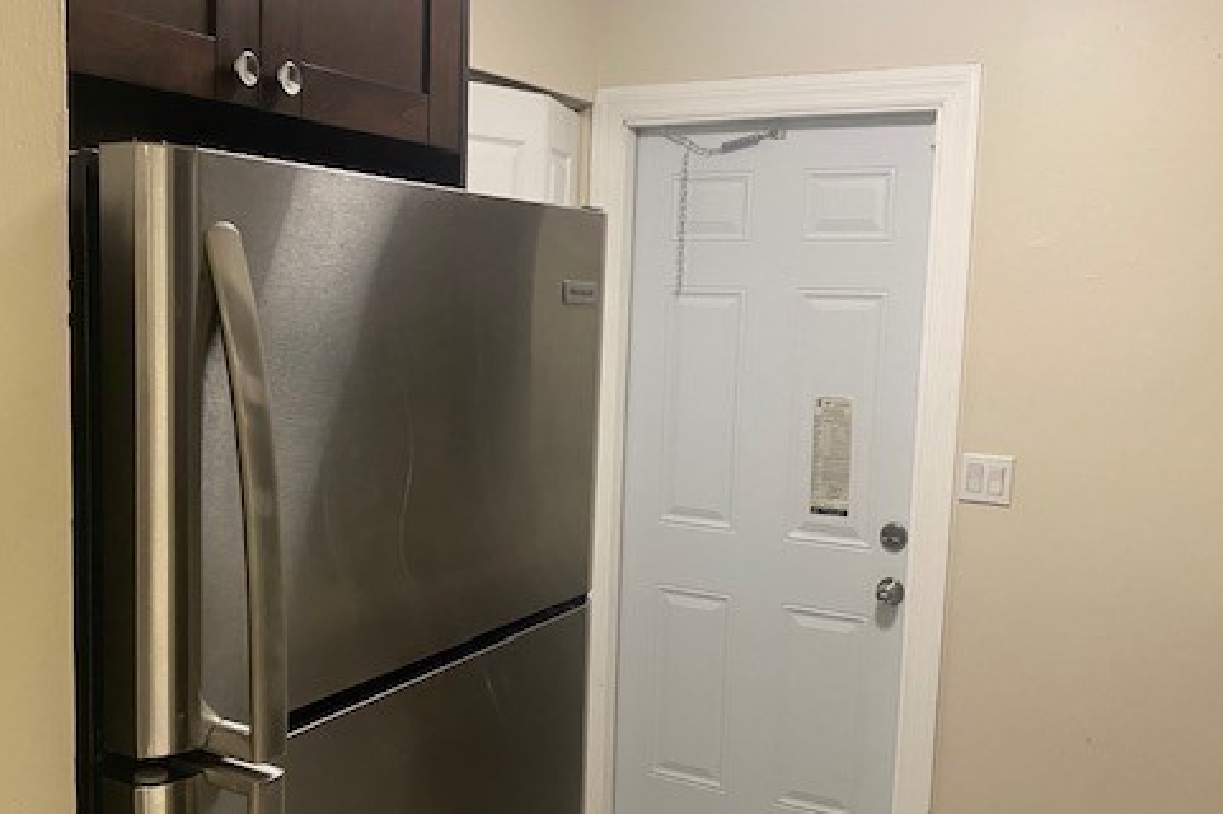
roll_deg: -2.0
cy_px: 432
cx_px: 516
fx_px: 1222
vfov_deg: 36.8
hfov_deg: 52.9
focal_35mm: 36
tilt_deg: -8.6
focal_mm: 4.25
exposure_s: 1/60
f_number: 1.8
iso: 250
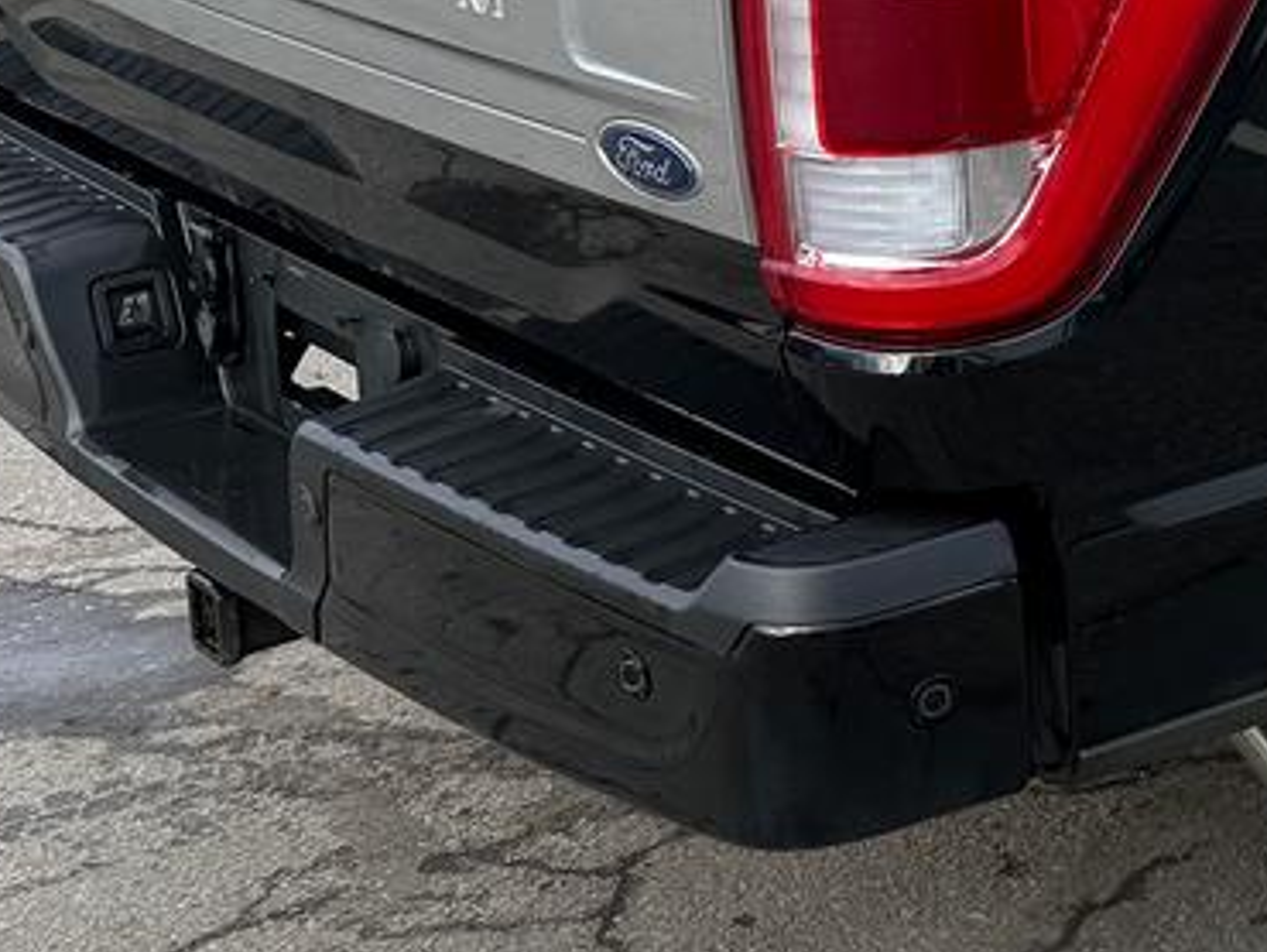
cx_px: 1811
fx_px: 3040
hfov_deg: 20.6
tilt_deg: -6.6
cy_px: -226
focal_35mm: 83
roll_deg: +0.4
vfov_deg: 16.9
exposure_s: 1/1585
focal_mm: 6.76
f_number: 1.78
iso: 80
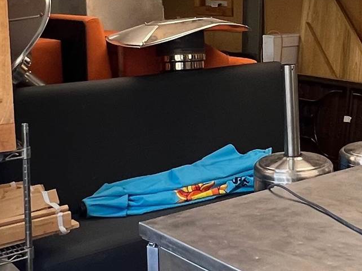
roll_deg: +1.0
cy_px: 47
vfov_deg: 23.2
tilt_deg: -5.6
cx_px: 284
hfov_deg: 30.5
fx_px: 648
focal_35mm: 62
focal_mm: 1.57
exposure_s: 1/99
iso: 200
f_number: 1.8
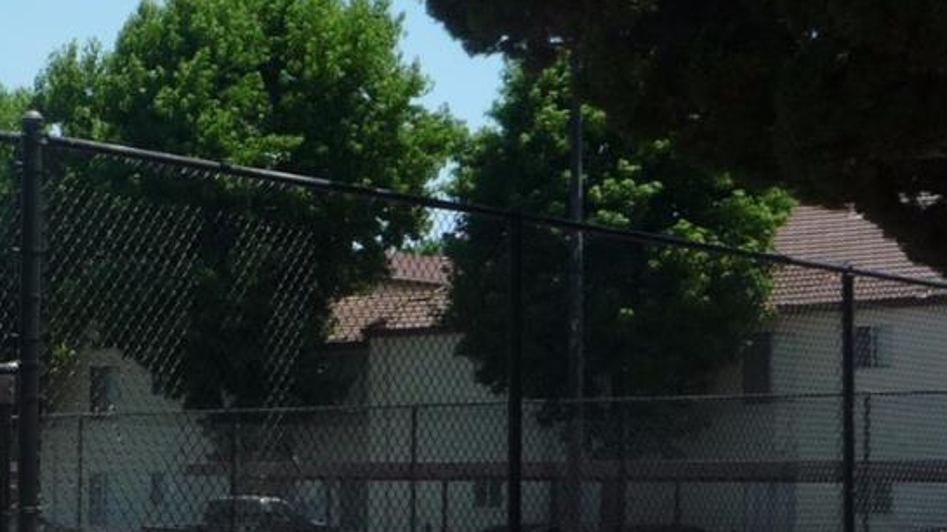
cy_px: 433
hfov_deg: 22.4
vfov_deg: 13.4
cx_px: -92
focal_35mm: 90
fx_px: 2259
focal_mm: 5.2
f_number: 5.6
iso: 100
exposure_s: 1/400
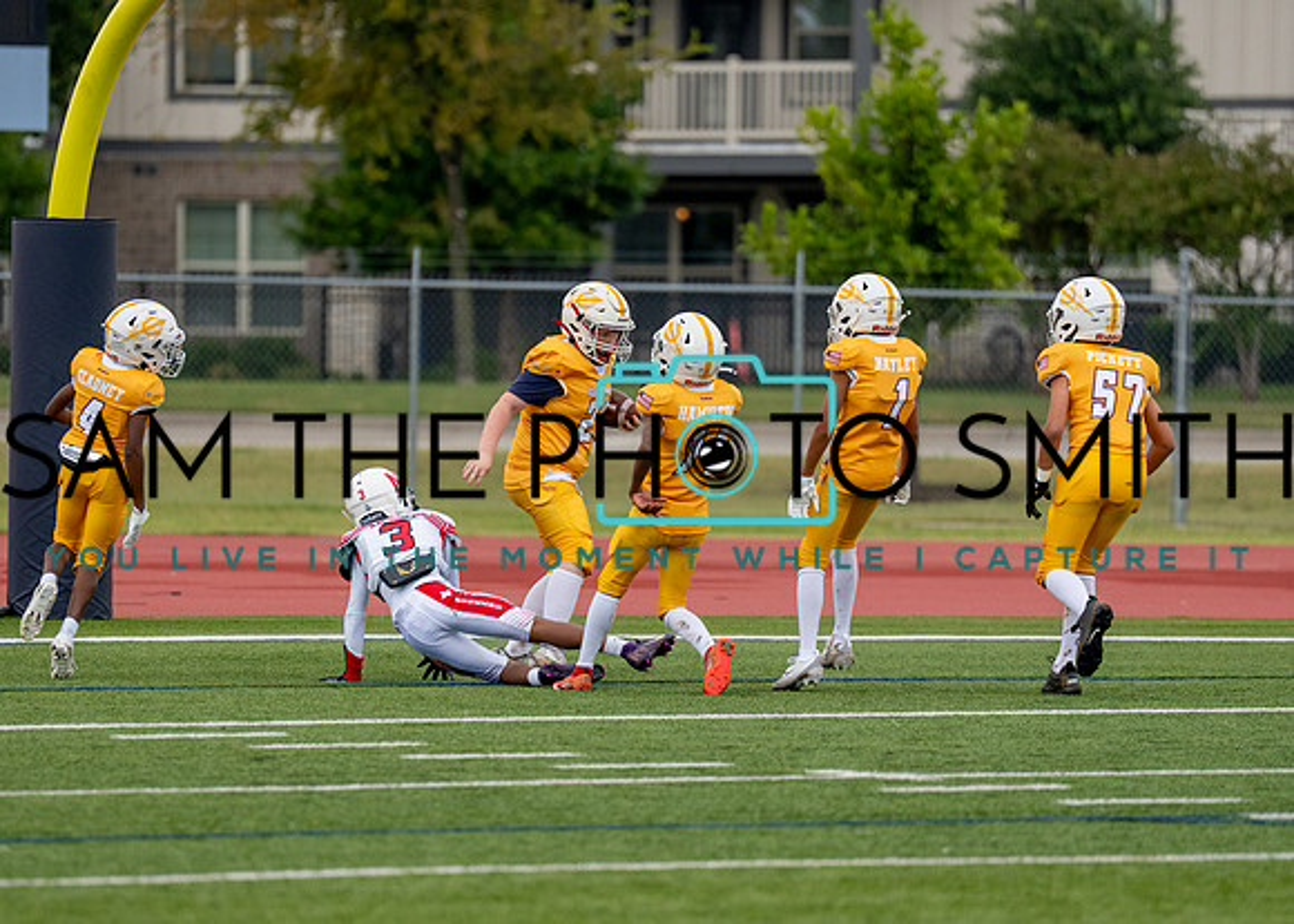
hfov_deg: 6.3
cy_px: 480
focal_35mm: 322
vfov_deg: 4.5
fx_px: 11848
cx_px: 597
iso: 500
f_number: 2.8
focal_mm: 200
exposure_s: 1/2000
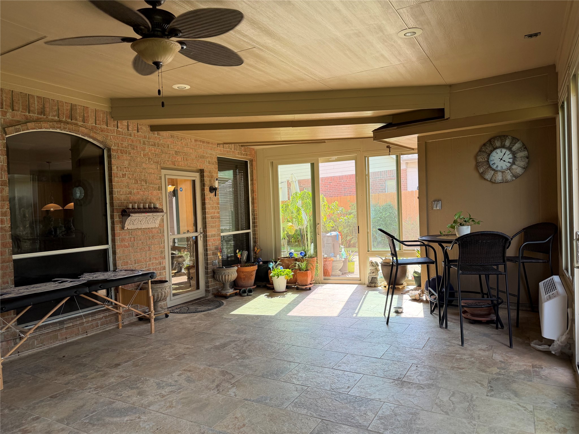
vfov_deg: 56.8
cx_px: 290
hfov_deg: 71.6
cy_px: 217
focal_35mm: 24
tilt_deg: -1.3
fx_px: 401
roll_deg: +2.4
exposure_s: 1/305
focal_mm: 6.76
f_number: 1.78
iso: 80
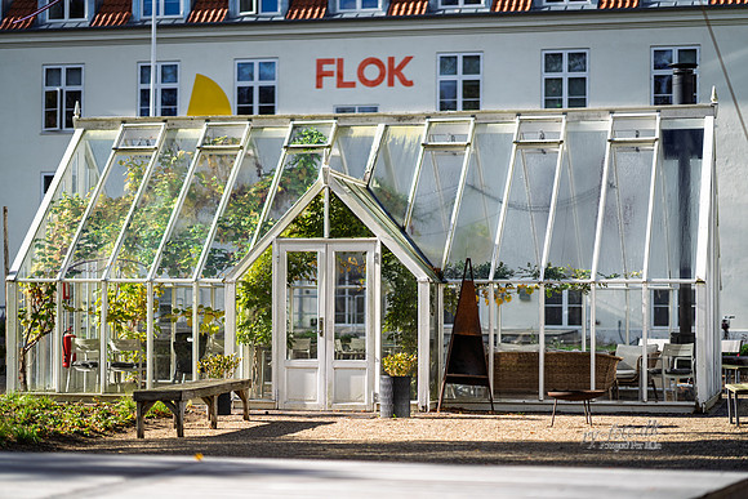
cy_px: 250
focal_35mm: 85
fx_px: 1766
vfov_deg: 16.1
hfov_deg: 23.9
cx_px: 374
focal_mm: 85
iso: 64
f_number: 1.4
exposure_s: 1/3200
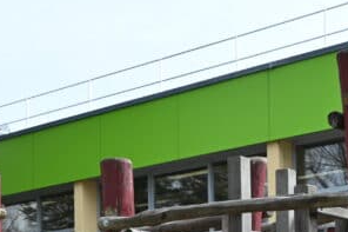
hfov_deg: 20.7
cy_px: 331
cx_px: 303
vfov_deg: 13.4
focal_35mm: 97
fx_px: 937
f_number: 5.6
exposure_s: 1/250
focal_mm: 28
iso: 100
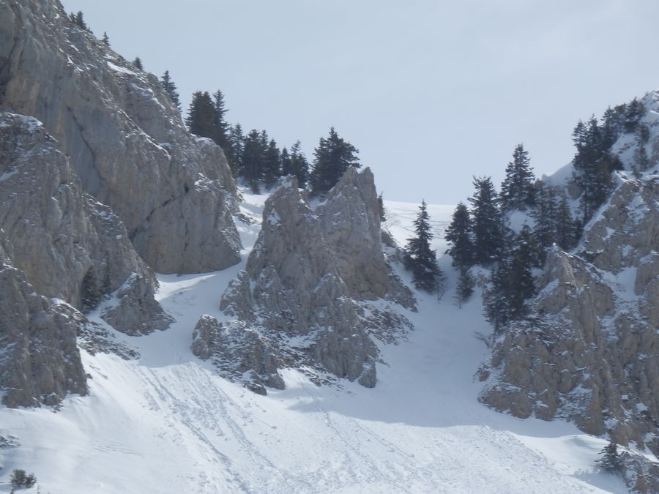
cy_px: 247
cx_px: 330
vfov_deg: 4.8
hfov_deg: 6.4
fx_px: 5940
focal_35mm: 312
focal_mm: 55.7
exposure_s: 1/400
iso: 80
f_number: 6.6
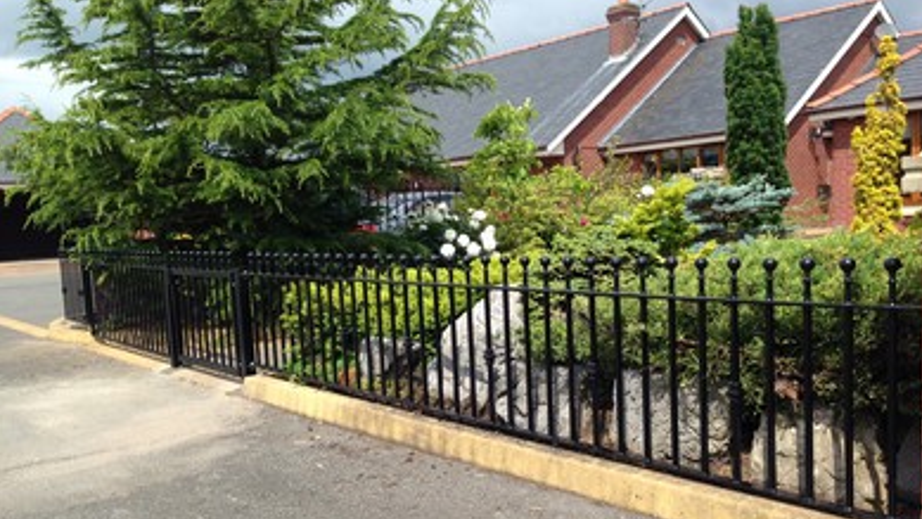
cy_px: 315
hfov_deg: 54.0
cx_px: 472
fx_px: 905
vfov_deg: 31.9
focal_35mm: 37
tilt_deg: -7.4
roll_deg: +1.0
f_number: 2.4
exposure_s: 1/1022
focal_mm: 4.12
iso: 50
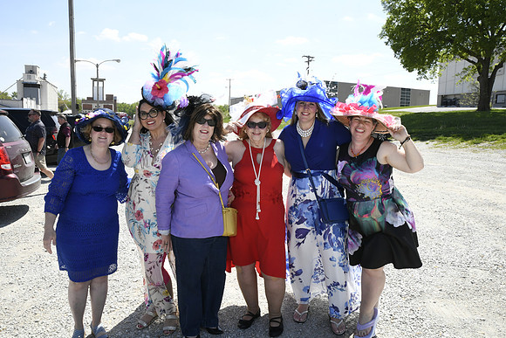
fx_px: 408
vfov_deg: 45.0
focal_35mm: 29
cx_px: 253
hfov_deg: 63.6
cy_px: 169
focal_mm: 29
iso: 1600
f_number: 22
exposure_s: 1/250
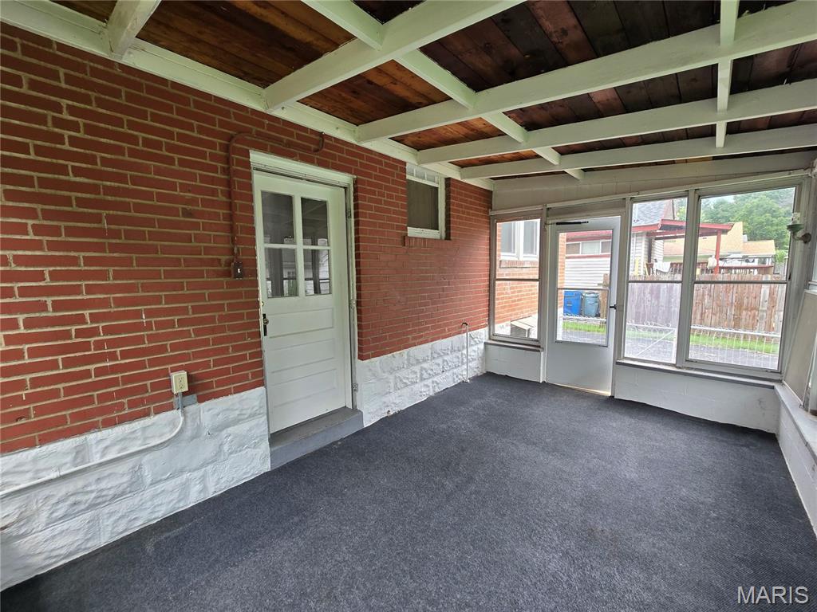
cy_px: 306
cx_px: 408
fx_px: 307
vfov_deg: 89.9
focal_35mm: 13
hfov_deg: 106.2
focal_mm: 2.2
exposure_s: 1/172
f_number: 2.2
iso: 50
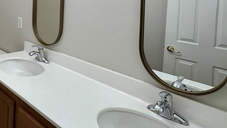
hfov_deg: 55.6
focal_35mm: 31
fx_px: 187
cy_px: 4
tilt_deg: -2.1
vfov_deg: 34.7
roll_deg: -1.8
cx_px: 29
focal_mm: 2.22
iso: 100
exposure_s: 1/120
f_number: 2.2
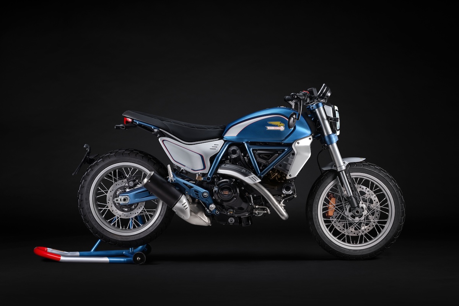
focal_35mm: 105
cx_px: 230
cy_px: 153
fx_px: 1339
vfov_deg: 13.0
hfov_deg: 19.5
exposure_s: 1/125
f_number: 11
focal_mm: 105
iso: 100
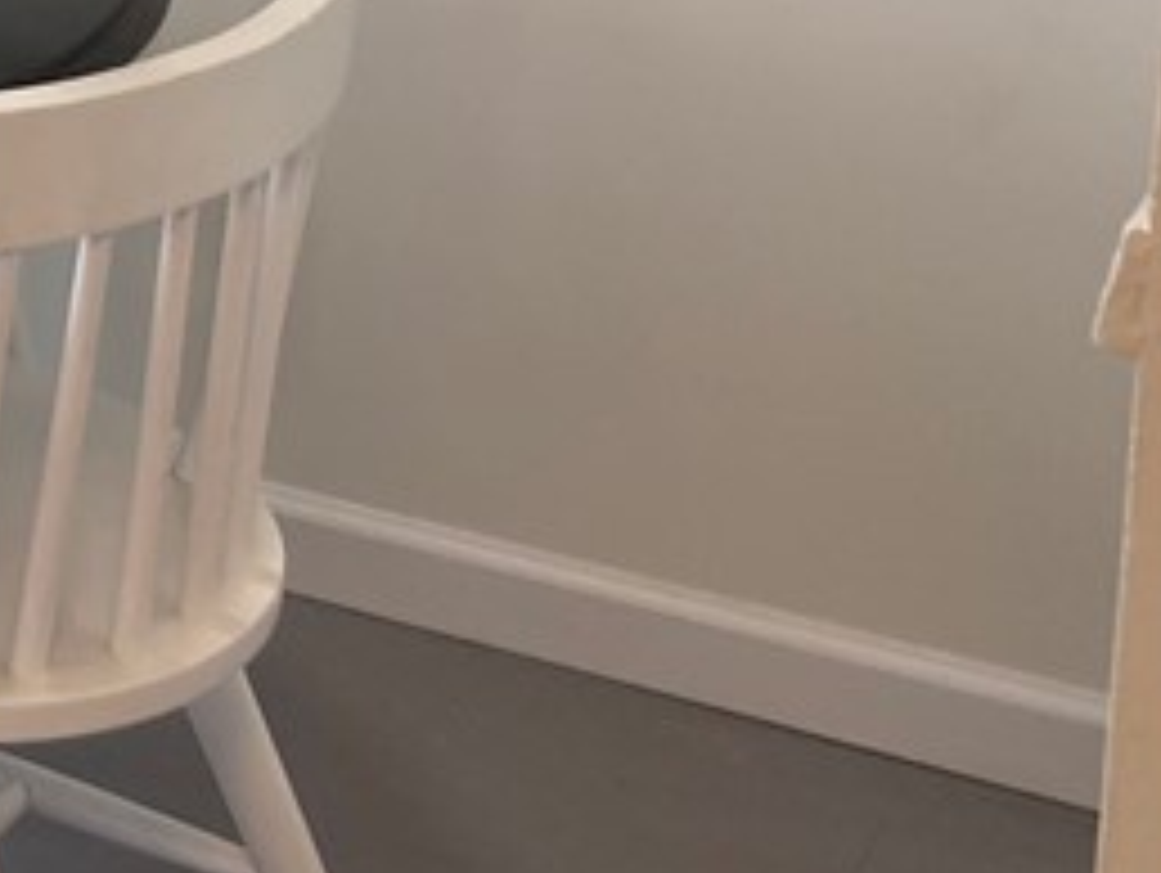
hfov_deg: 15.3
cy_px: -526
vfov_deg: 12.5
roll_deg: +0.5
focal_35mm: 111
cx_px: -922
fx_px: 3726
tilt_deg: -10.6
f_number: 1.8
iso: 64
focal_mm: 3.99
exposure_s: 1/120
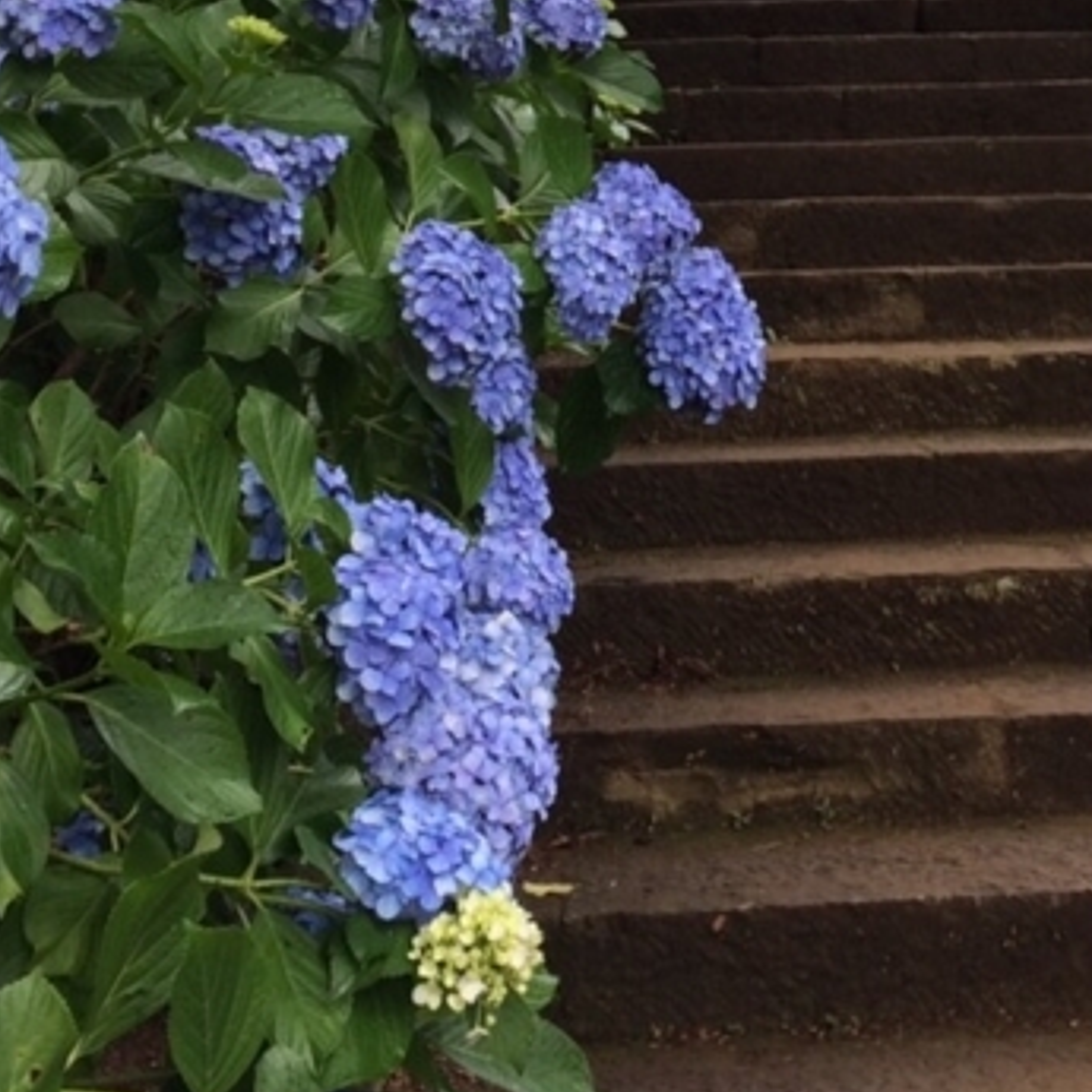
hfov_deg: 22.6
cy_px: -108
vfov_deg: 21.6
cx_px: 753
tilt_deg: +6.9
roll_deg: +2.6
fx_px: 2712
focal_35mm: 76
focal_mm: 4.15
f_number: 2.2
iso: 32
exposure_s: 1/326
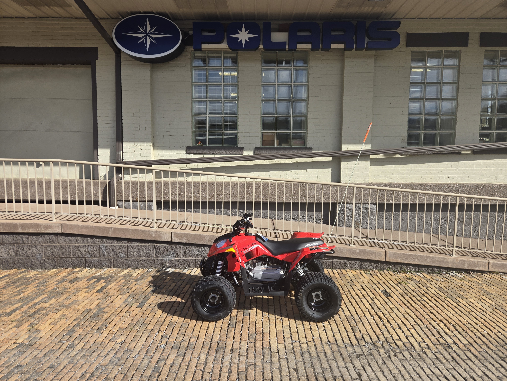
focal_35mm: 23
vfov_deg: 58.9
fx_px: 337
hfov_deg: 73.9
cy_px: 190
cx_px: 254
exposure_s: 1/1559
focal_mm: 5.4
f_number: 1.8
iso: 25
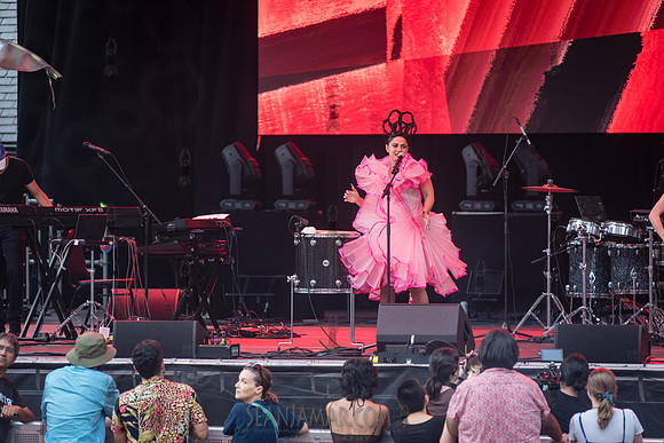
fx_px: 3699
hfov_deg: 10.3
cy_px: 222
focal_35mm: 201
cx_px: 332
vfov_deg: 6.9
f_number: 4
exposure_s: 1/320
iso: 1000
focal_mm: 200
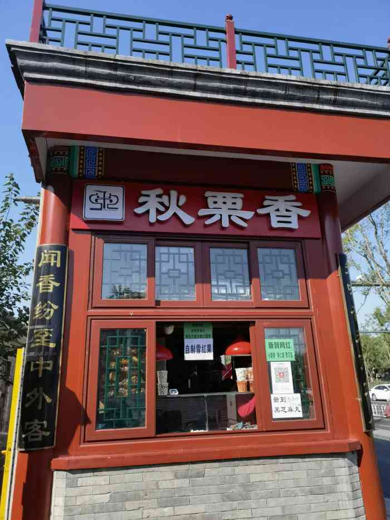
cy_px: 260
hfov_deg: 51.4
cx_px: 195
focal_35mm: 27
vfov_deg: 65.3
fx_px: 406
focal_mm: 5.58
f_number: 1.9
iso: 50
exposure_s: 1/1111
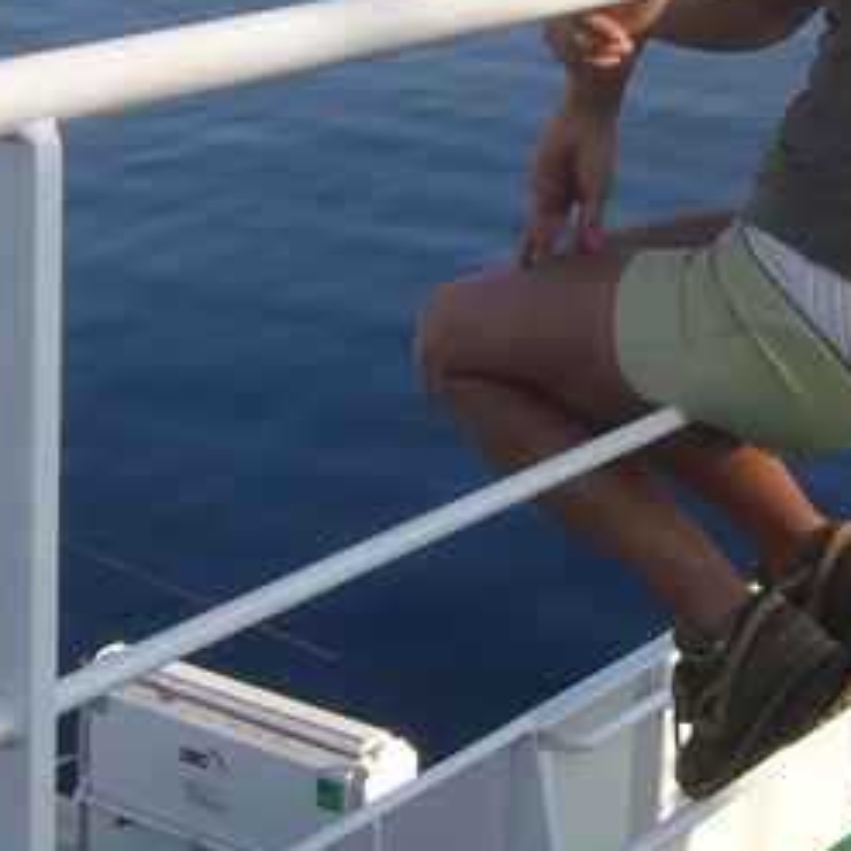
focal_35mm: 100
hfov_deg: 17.0
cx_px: 841
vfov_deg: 17.1
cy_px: 48
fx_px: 2781
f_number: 5.6
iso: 80
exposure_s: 1/320
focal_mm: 5.8
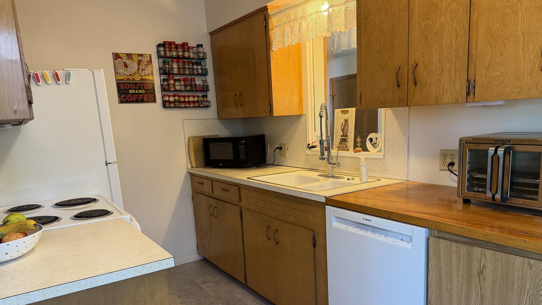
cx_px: 278
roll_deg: +3.9
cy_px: 197
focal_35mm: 27
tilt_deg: -10.9
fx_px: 388
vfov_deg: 42.4
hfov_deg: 69.9
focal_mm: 6.76
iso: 160
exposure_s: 1/60
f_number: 1.78
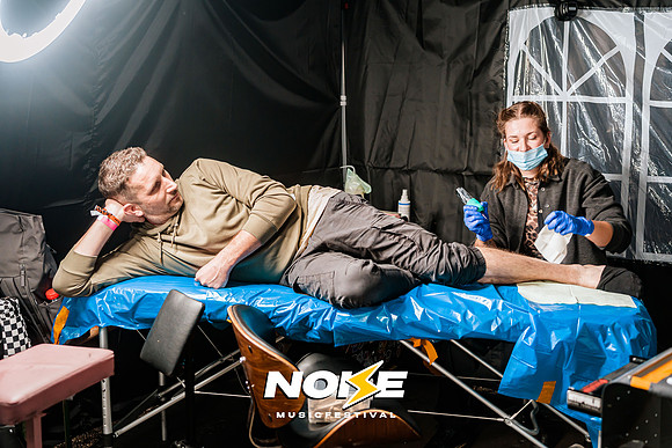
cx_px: 336
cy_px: 224
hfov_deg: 41.9
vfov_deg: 28.7
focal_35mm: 47
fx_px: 877
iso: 1000
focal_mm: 47
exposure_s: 1/100
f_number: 2.8
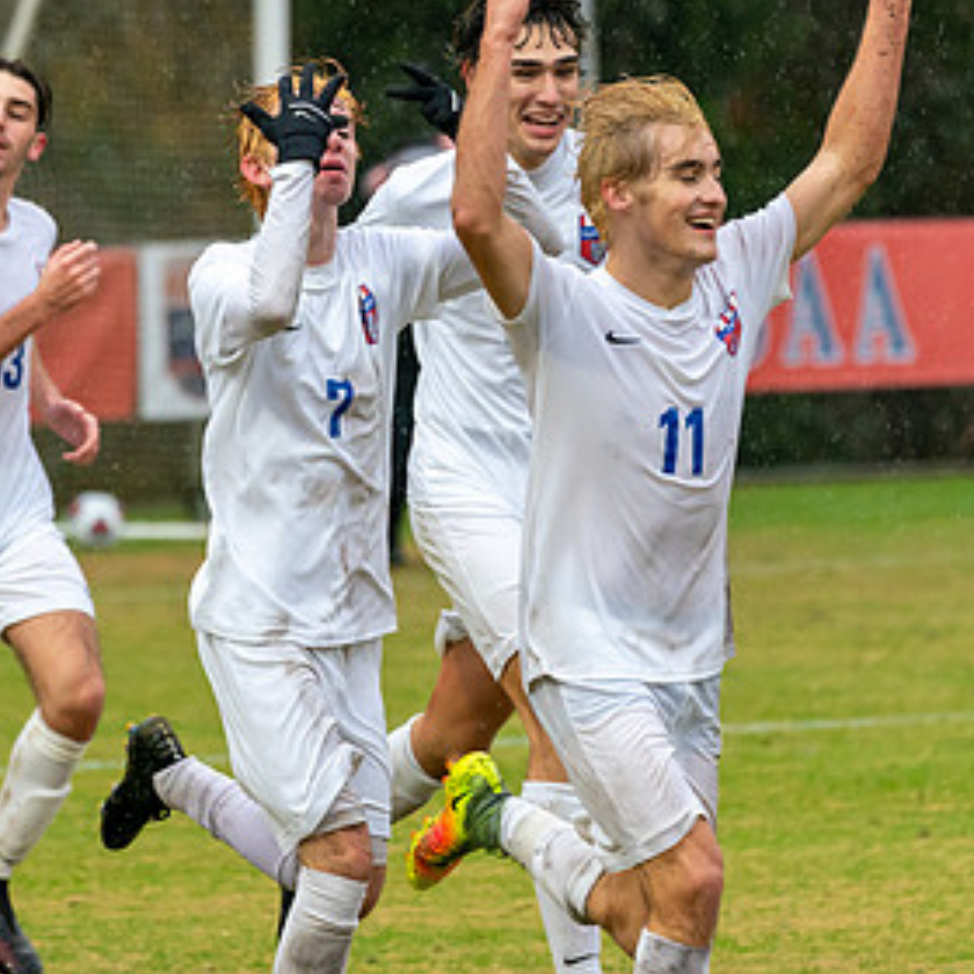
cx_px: 282
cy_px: 339
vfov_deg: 3.4
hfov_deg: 3.4
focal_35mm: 518
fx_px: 16490
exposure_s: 1/1000
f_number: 5.6
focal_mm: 247
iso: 3200
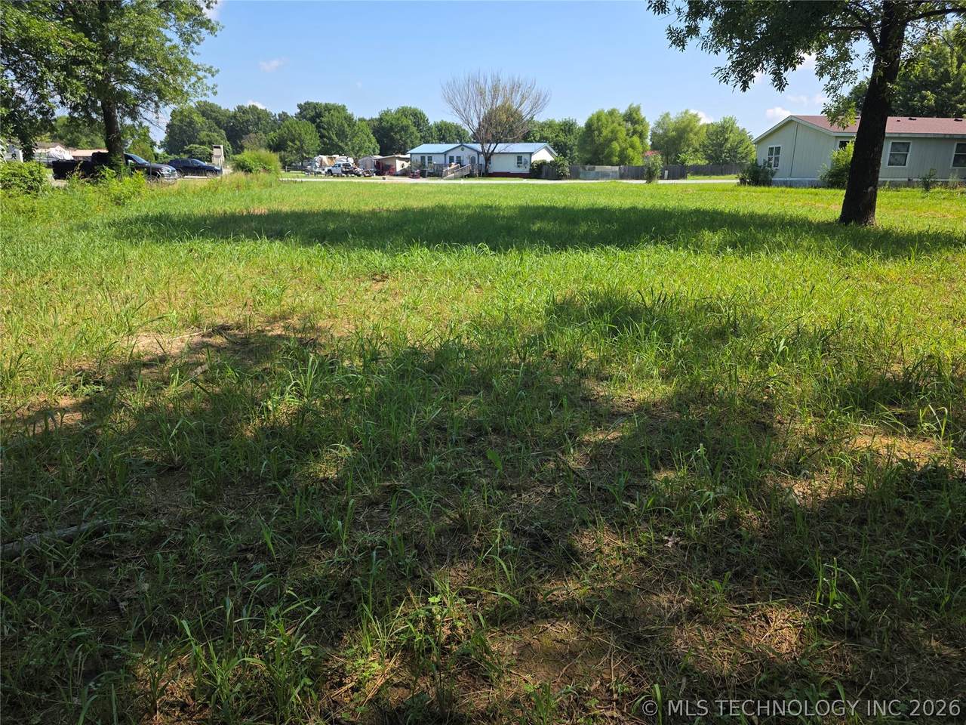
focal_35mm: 23
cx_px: 483
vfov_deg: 58.9
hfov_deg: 73.9
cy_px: 362
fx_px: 642
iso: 80
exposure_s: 1/2866
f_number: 1.7
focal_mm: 6.3
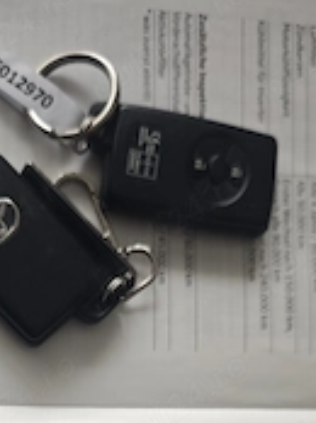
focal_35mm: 53
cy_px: 455
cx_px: 83
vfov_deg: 32.3
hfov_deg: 27.1
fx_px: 647
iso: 160
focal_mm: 6.55
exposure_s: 1/107
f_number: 1.62
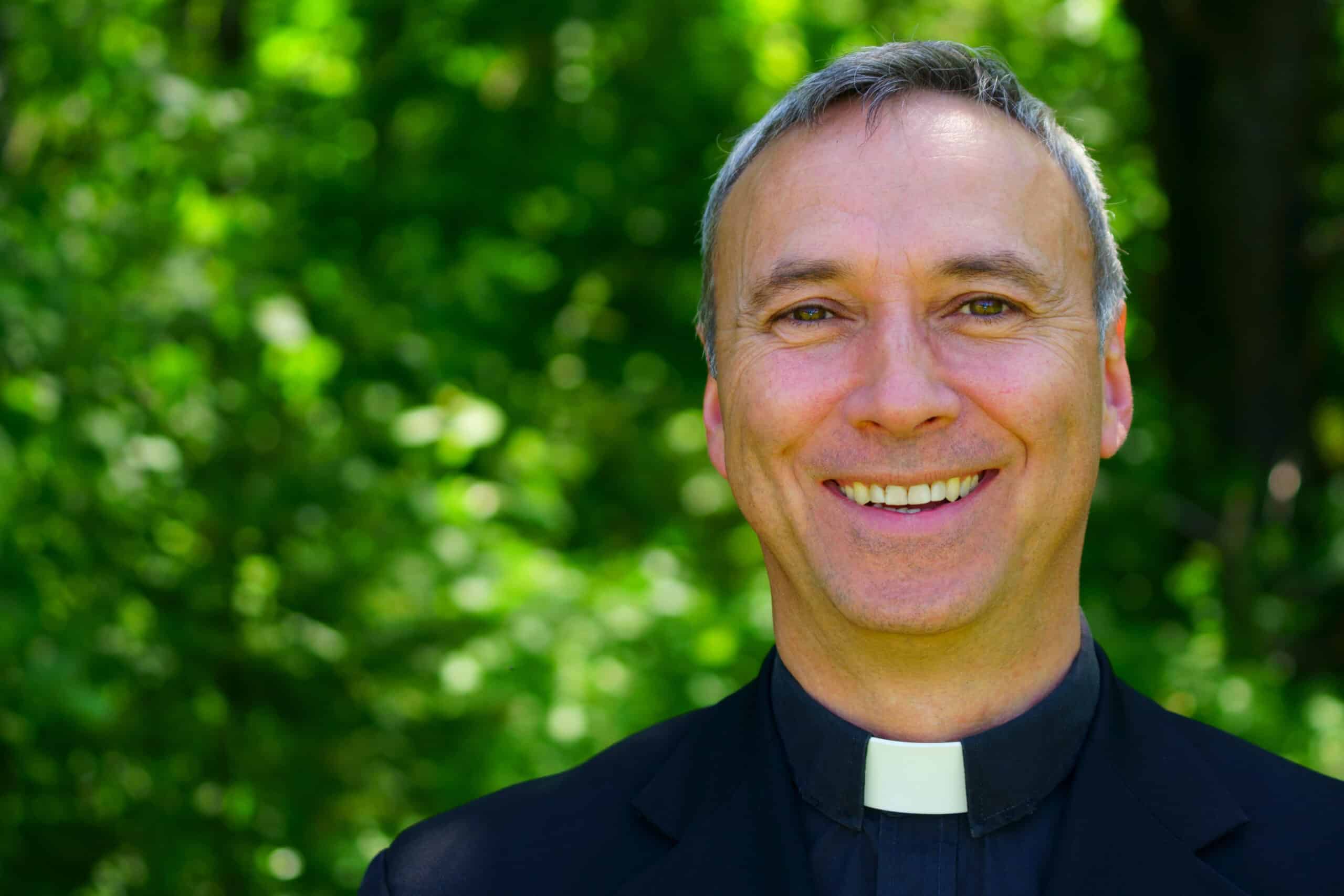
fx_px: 3920
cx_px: 672
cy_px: 448
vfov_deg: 13.0
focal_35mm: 105
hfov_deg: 19.5
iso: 200
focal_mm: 70
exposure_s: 1/200
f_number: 4
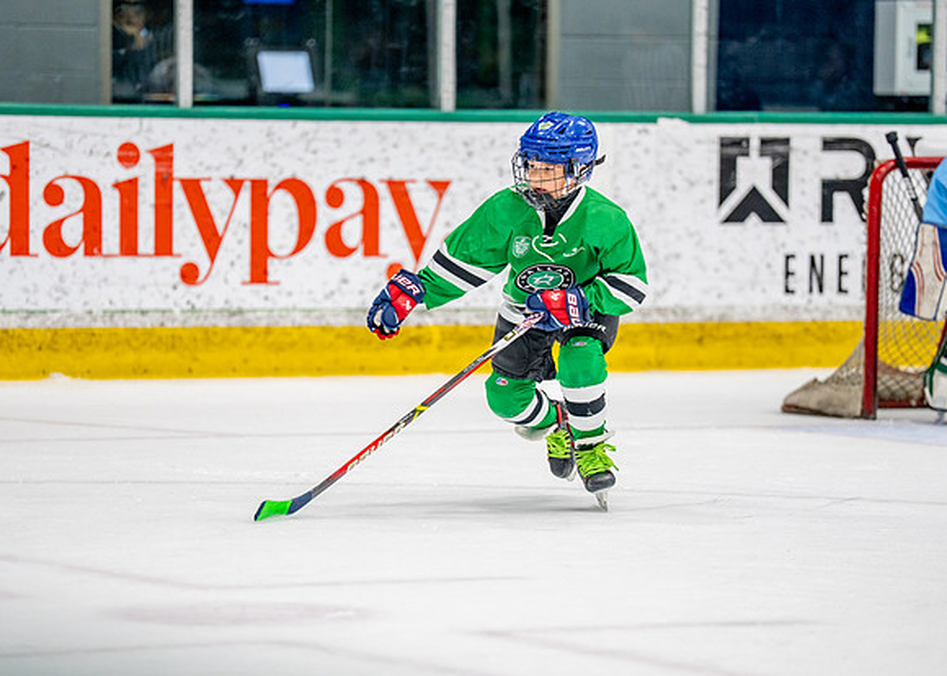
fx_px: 6211
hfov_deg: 8.7
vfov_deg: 6.2
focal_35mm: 231
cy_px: 340
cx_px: 455
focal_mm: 176
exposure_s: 1/1250
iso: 800
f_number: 2.8
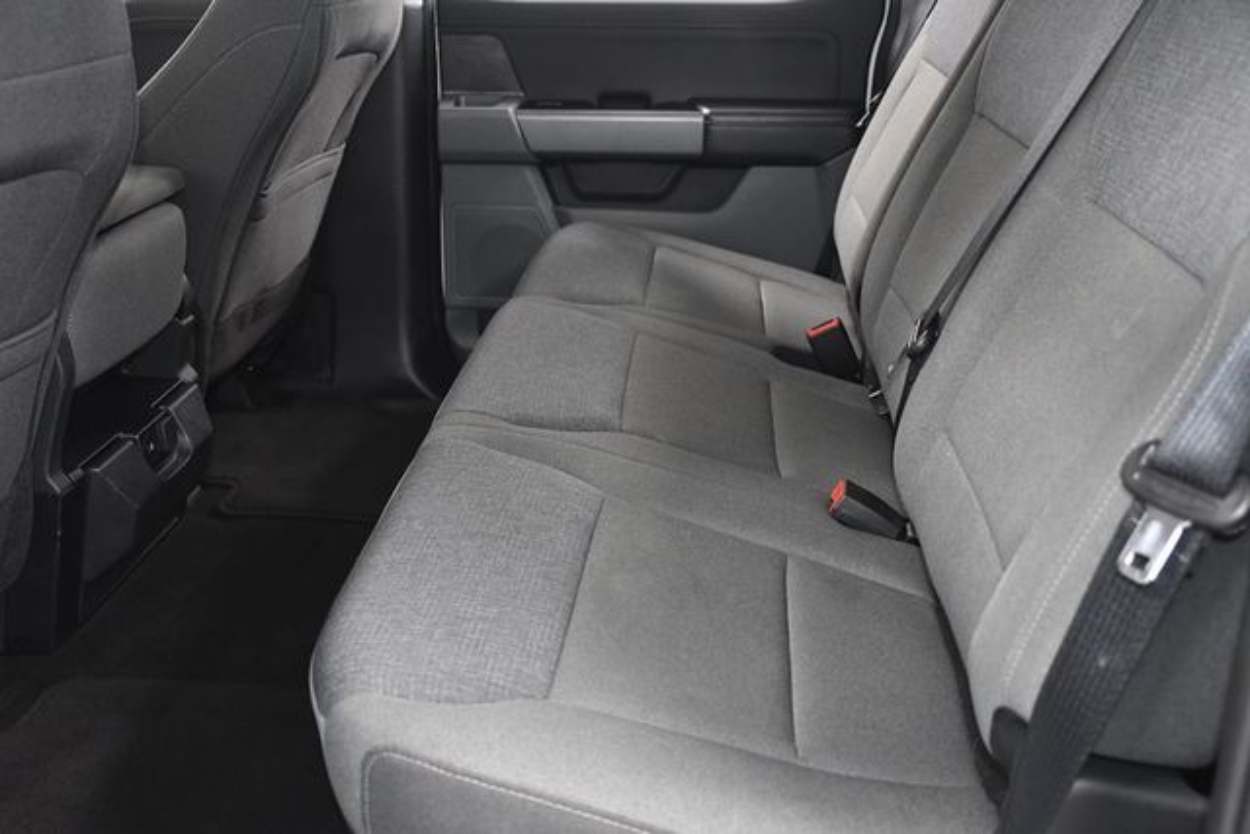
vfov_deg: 36.9
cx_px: 625
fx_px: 1250
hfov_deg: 53.1
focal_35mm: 36
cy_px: 417
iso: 2500
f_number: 3.8
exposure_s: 1/100
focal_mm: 24
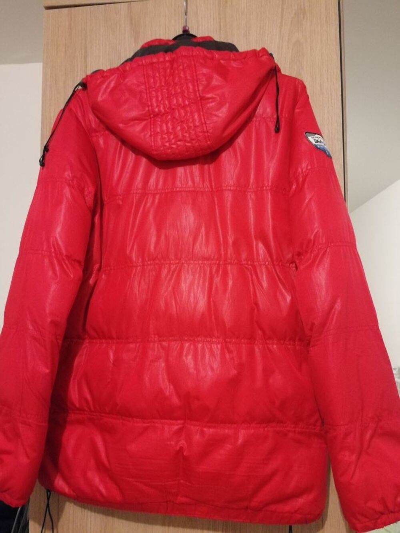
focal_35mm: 27
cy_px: 266
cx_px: 200
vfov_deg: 65.3
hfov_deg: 51.4
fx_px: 416
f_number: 2.2
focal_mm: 3.95
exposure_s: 1/16.7
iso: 1000
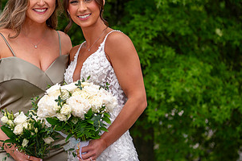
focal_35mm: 135
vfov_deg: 10.1
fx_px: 907
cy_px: 51
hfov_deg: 15.2
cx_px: 71
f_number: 4
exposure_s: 1/1250
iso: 200
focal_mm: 70
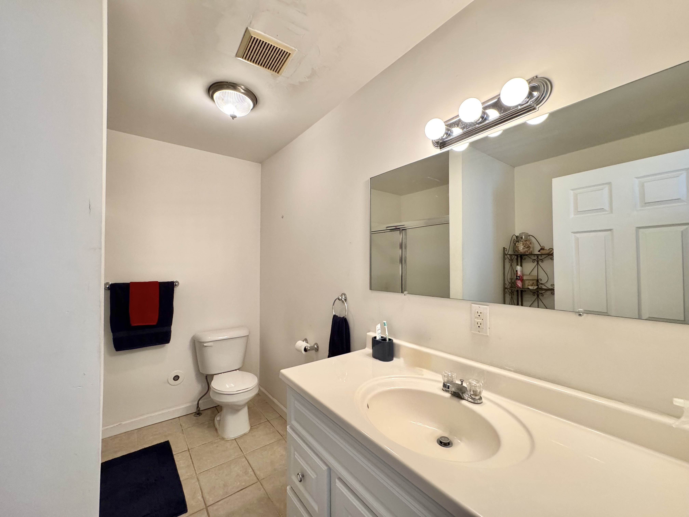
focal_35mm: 14
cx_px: 344
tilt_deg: +1.2
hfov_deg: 102.1
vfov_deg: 85.7
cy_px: 258
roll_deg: -0.2
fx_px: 279
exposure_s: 1/120
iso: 250
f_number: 2.2
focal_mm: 2.22
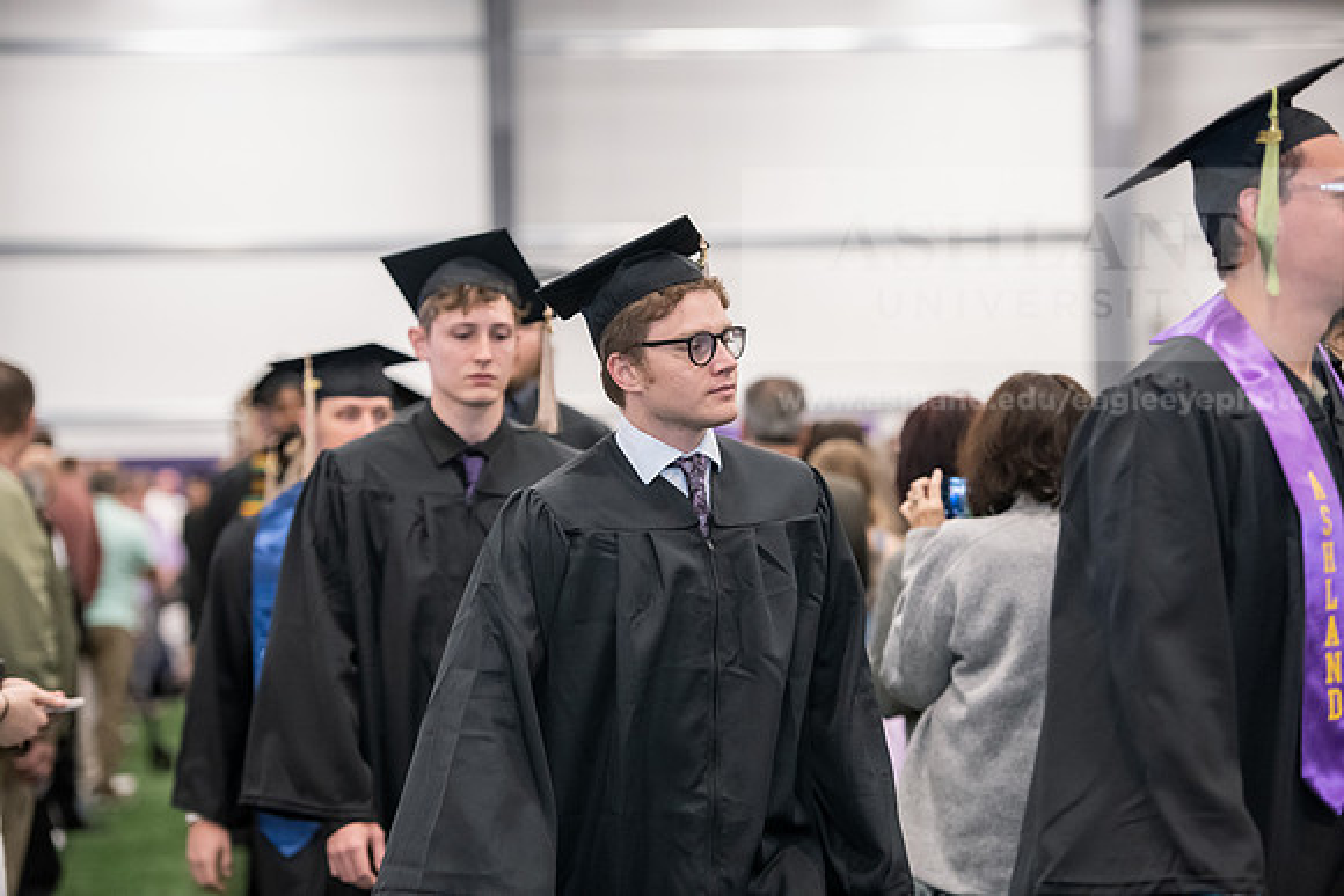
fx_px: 4481
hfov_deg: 17.1
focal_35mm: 120
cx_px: 672
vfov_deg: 11.4
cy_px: 448
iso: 3200
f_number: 3.2
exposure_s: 1/200
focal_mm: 120
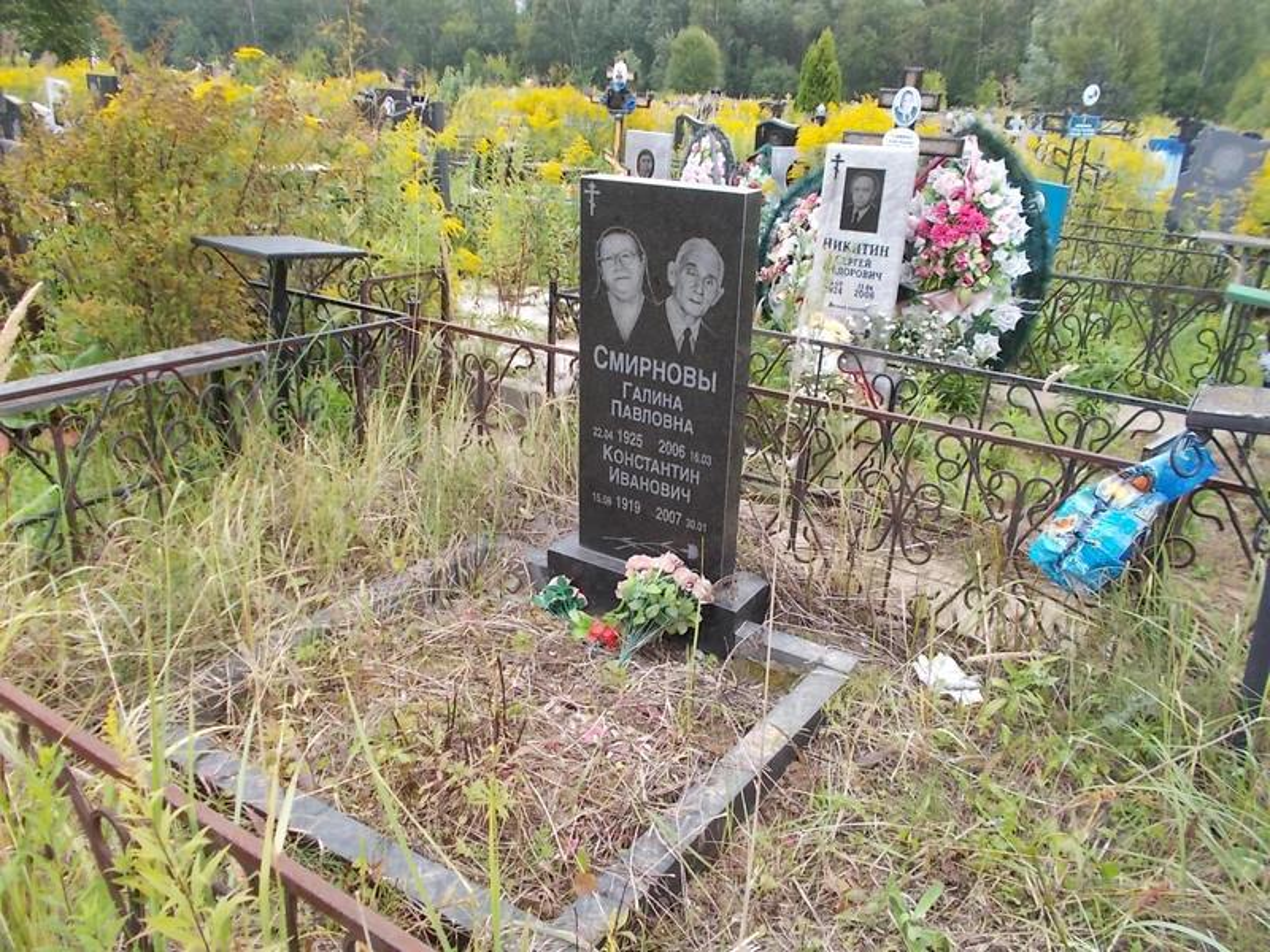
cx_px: 635
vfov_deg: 53.1
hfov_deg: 67.3
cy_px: 476
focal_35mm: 26
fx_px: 954
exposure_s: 1/200
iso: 80
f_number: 3.2
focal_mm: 4.6
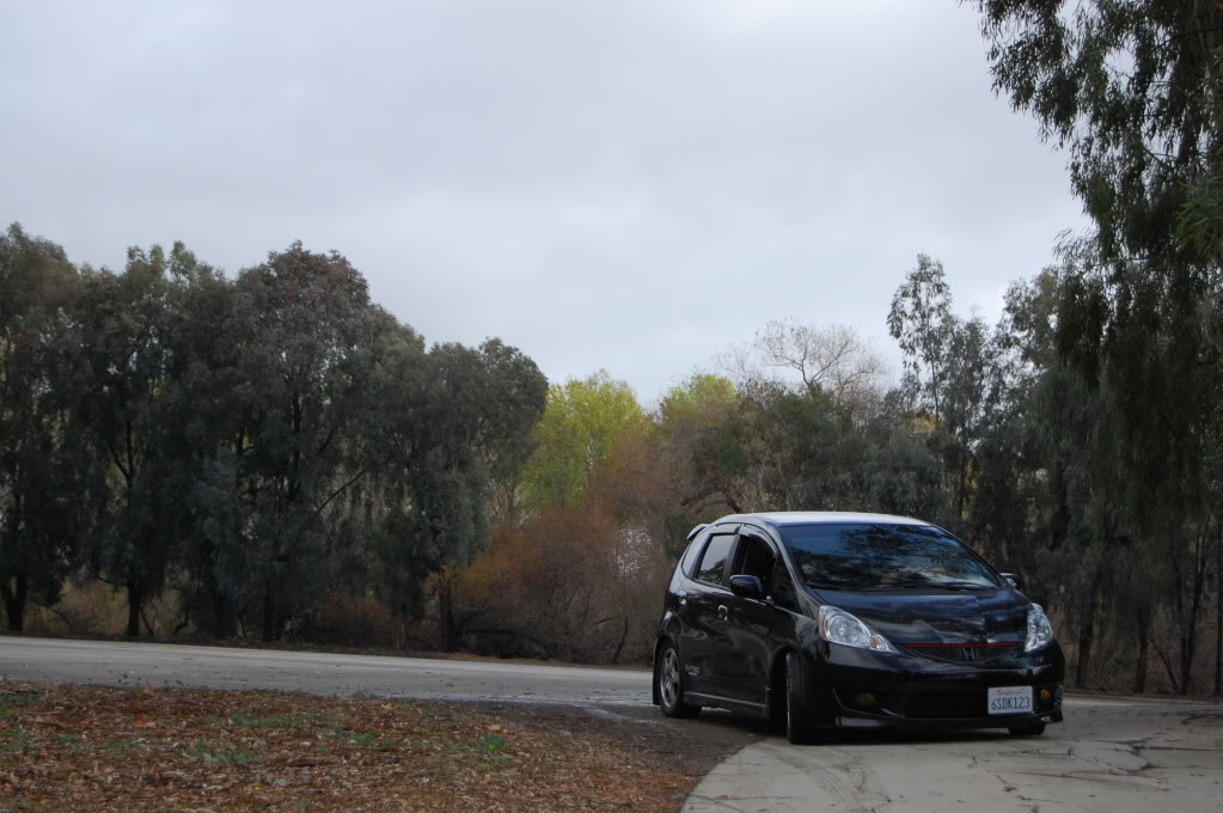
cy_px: 406
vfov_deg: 16.5
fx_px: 2800
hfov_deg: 24.6
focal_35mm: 82
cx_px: 612
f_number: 5.6
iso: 800
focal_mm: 55
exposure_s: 1/2000
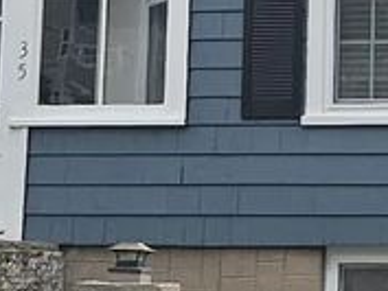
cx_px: 397
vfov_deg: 10.7
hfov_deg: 14.6
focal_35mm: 133
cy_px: -149
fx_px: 1492
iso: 25
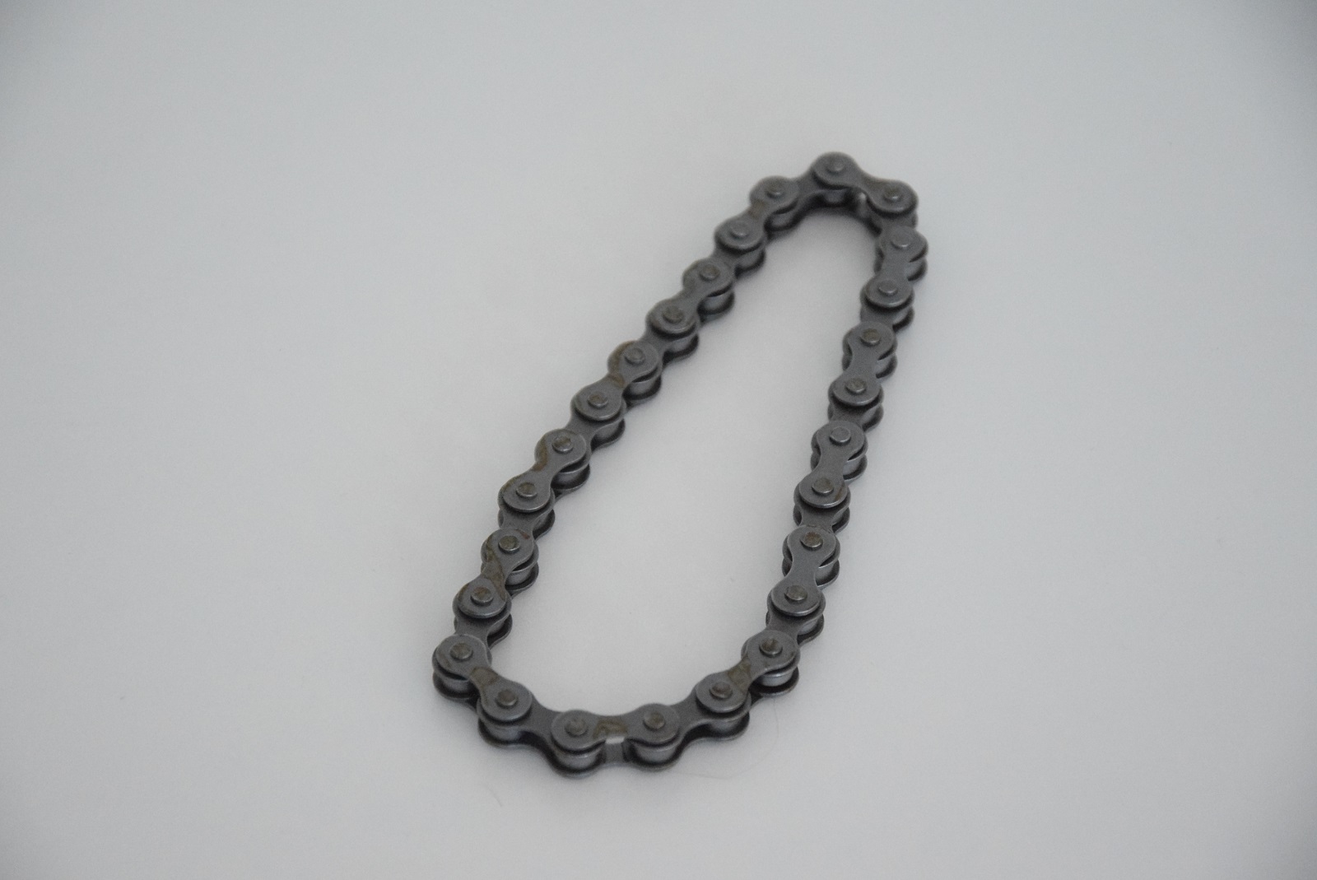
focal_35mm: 128
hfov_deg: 16.1
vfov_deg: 10.8
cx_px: 658
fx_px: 4667
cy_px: 440
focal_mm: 85
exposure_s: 1/320
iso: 6400
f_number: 5.6
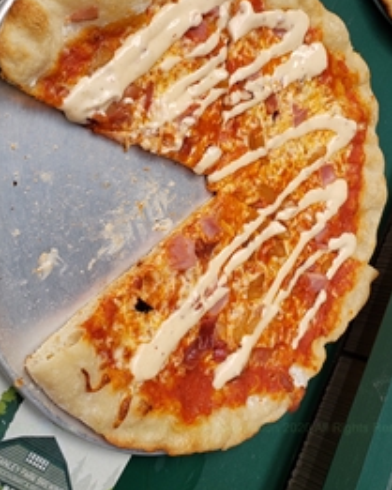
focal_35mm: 35
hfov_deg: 42.2
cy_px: 182
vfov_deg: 51.0
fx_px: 507
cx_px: 208
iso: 50
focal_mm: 4.3
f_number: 2.4
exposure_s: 1/234
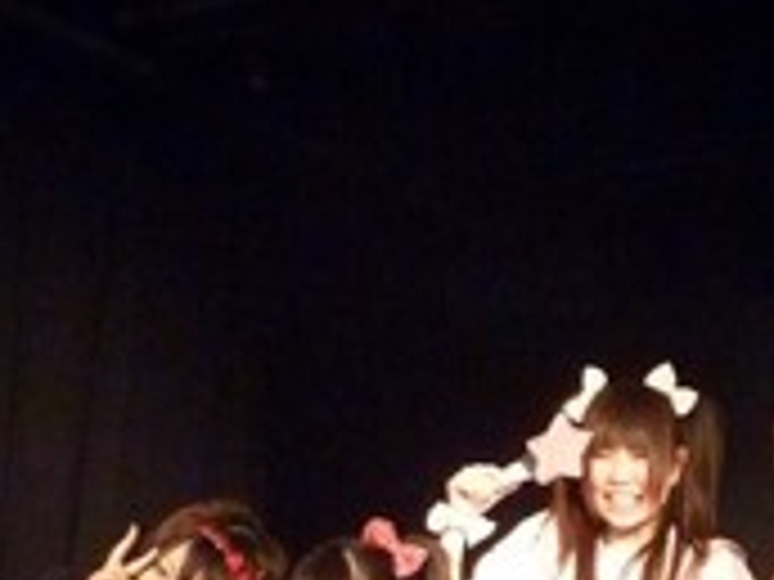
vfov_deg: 14.9
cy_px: 647
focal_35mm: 97
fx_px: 2169
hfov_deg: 20.0
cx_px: 634
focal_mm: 6.1
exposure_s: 1/50
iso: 1600
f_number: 3.6
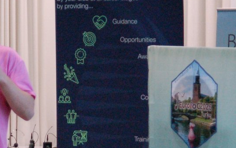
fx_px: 1538
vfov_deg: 5.5
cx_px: 43
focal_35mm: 239
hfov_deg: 8.8
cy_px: 125
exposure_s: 1/125
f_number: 3.2
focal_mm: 42
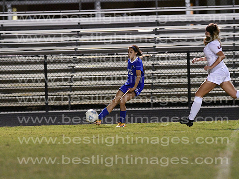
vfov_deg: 3.0
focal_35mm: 489
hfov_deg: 4.1
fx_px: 3377
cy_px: 90
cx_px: 123
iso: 10000
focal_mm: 300
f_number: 3.5
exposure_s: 1/640
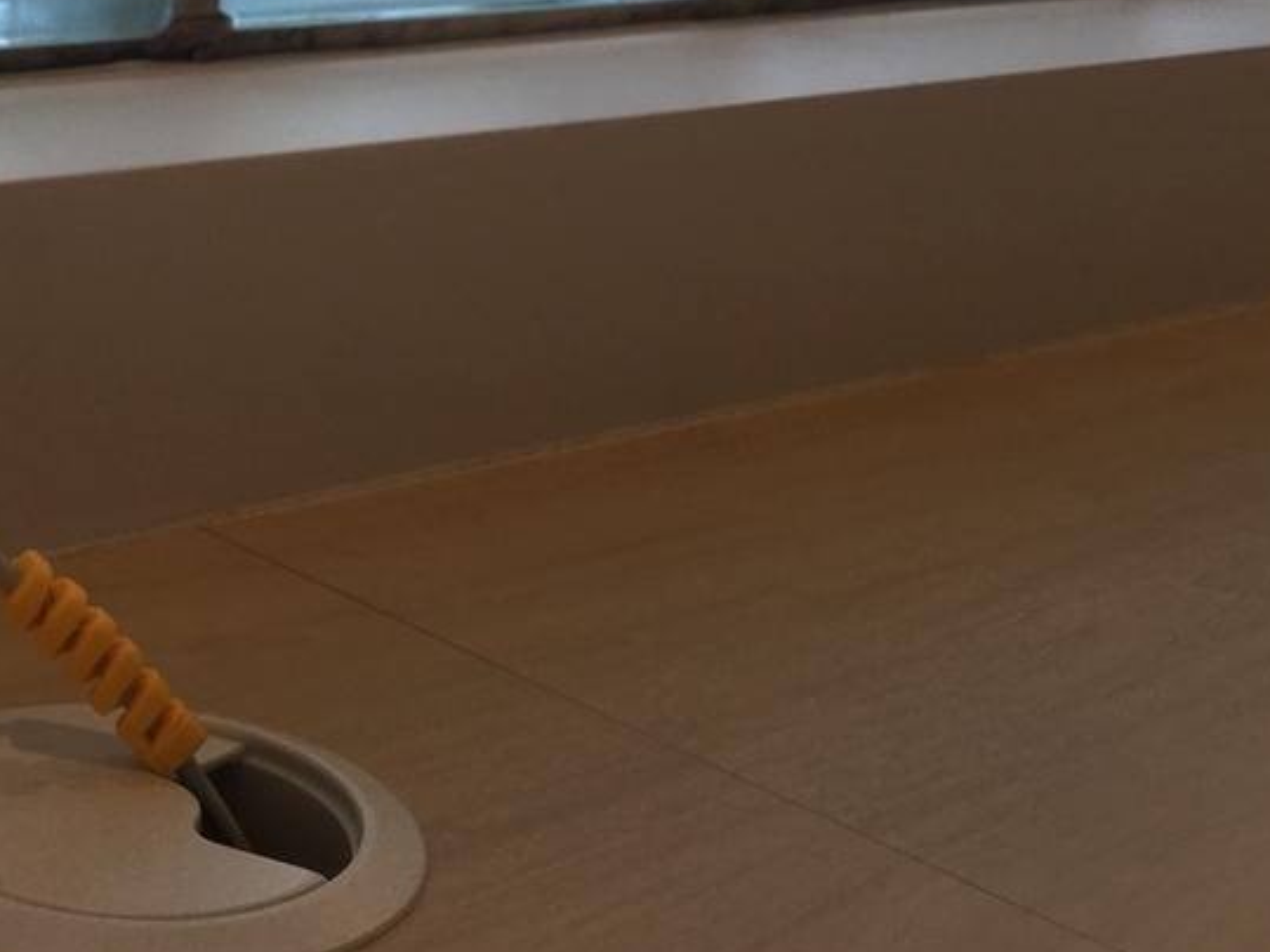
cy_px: 231
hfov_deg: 26.6
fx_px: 2531
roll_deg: +0.0
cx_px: 0
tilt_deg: -14.8
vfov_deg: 21.1
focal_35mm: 69
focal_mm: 3.3
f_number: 2.4
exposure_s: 1/60
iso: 32
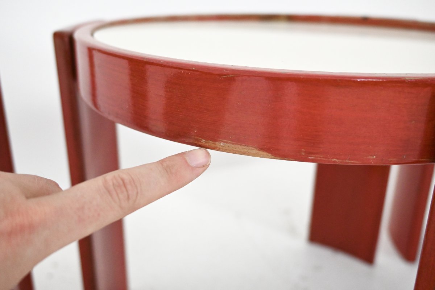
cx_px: 218
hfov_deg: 53.1
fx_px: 435
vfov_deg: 36.9
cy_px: 145
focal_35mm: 36
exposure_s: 1/125
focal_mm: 24
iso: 1600
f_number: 3.8
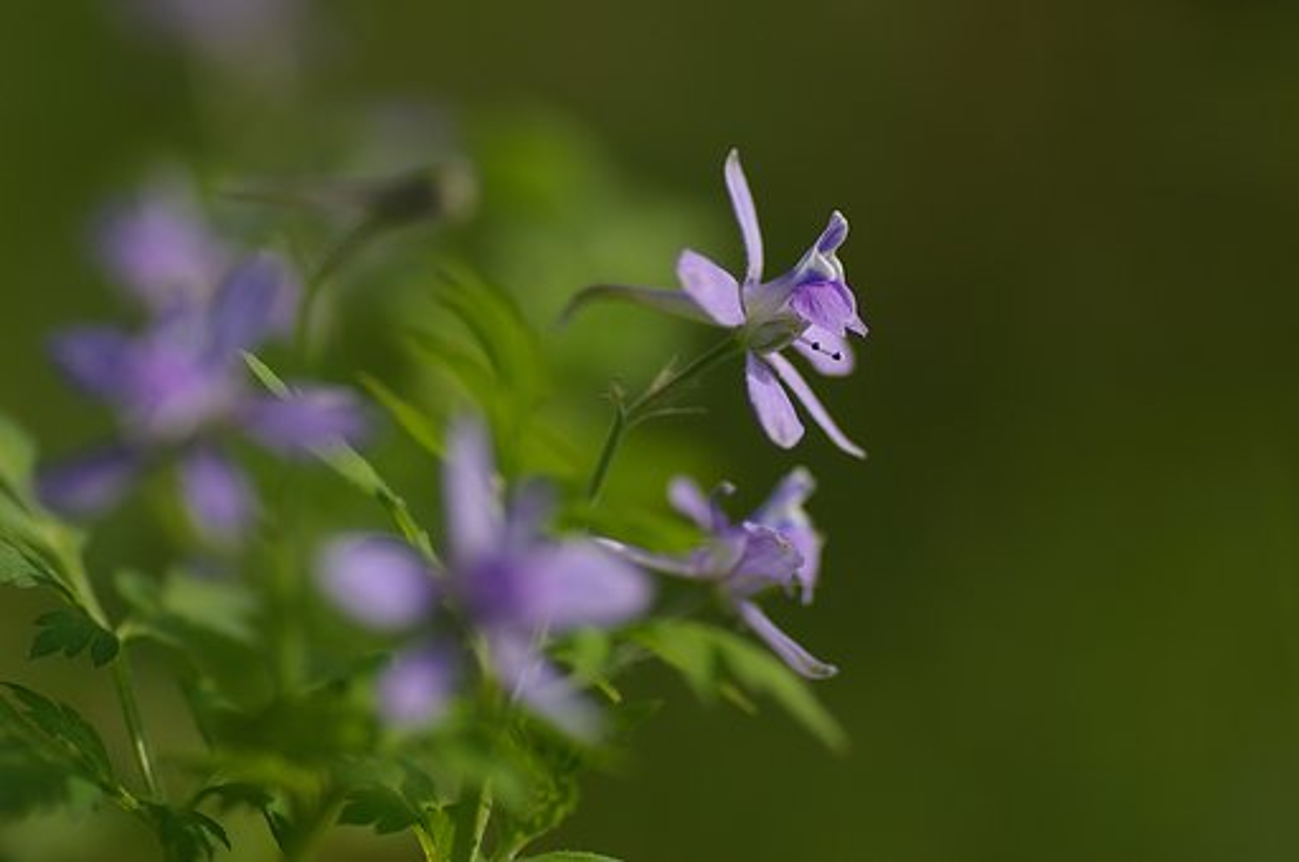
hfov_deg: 15.2
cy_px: 431
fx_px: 4865
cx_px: 650
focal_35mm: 135
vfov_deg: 10.1
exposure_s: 1/1600
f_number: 2.8
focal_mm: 90
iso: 200
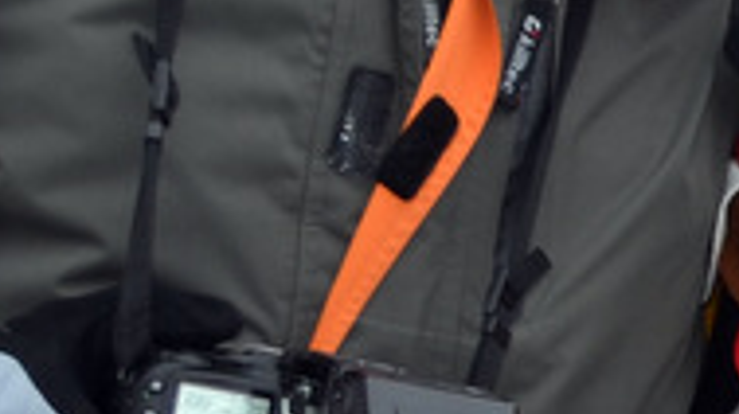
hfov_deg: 8.2
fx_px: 4700
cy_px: 336
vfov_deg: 5.0
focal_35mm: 240
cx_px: 1838
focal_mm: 24
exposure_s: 1/125
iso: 110
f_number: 5.6
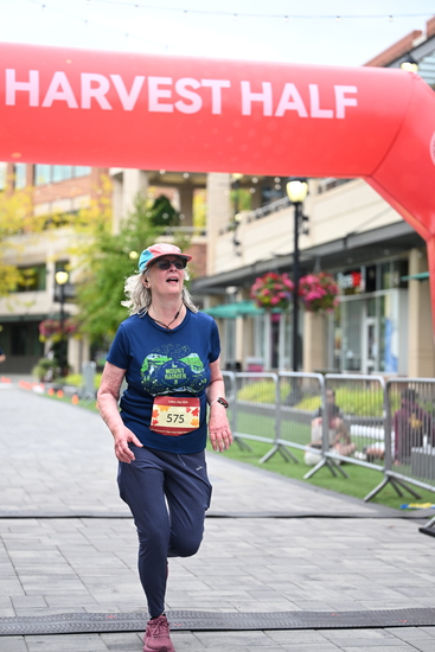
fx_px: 1322
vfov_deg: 27.7
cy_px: 326
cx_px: 218
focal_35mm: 73
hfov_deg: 18.7
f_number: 2.8
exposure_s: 1/1250
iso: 640
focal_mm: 73
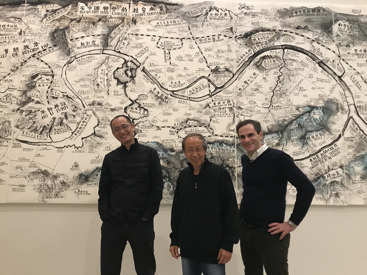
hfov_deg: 63.4
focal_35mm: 28
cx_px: 184
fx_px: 297
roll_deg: +0.5
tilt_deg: +8.0
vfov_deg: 49.7
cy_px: 138
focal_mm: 3.99
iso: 80
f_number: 1.8
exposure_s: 1/15
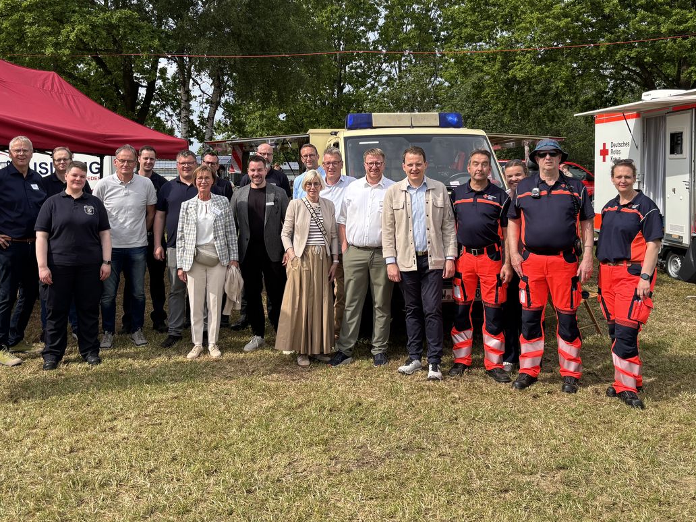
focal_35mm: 34
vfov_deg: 41.5
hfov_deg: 53.9
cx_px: 337
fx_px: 684
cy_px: 198
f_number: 1.6
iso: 50
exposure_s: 1/2571
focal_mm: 5.96
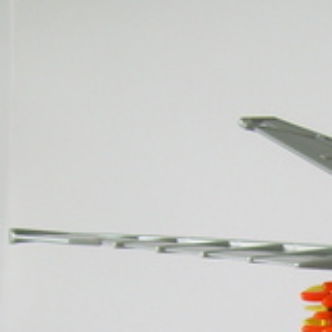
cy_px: 417
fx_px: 1454
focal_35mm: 134
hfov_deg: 12.5
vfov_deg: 12.7
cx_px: 479
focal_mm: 6.3
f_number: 2.8
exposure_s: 1/23.2
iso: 50
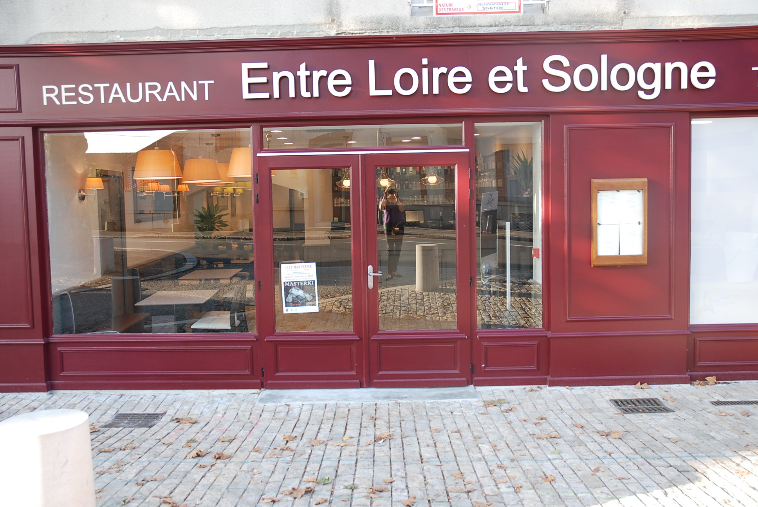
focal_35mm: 36
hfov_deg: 53.1
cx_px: 379
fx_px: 759
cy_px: 254
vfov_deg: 37.0
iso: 200
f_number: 4.5
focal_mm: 24
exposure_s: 1/80
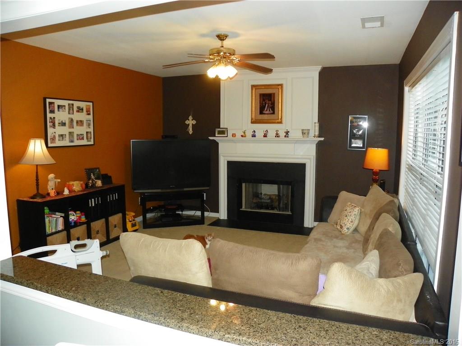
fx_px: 347
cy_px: 173
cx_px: 231
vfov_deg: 53.1
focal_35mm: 26
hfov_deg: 67.3
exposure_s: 1/125
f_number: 2.8
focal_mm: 4.6
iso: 200
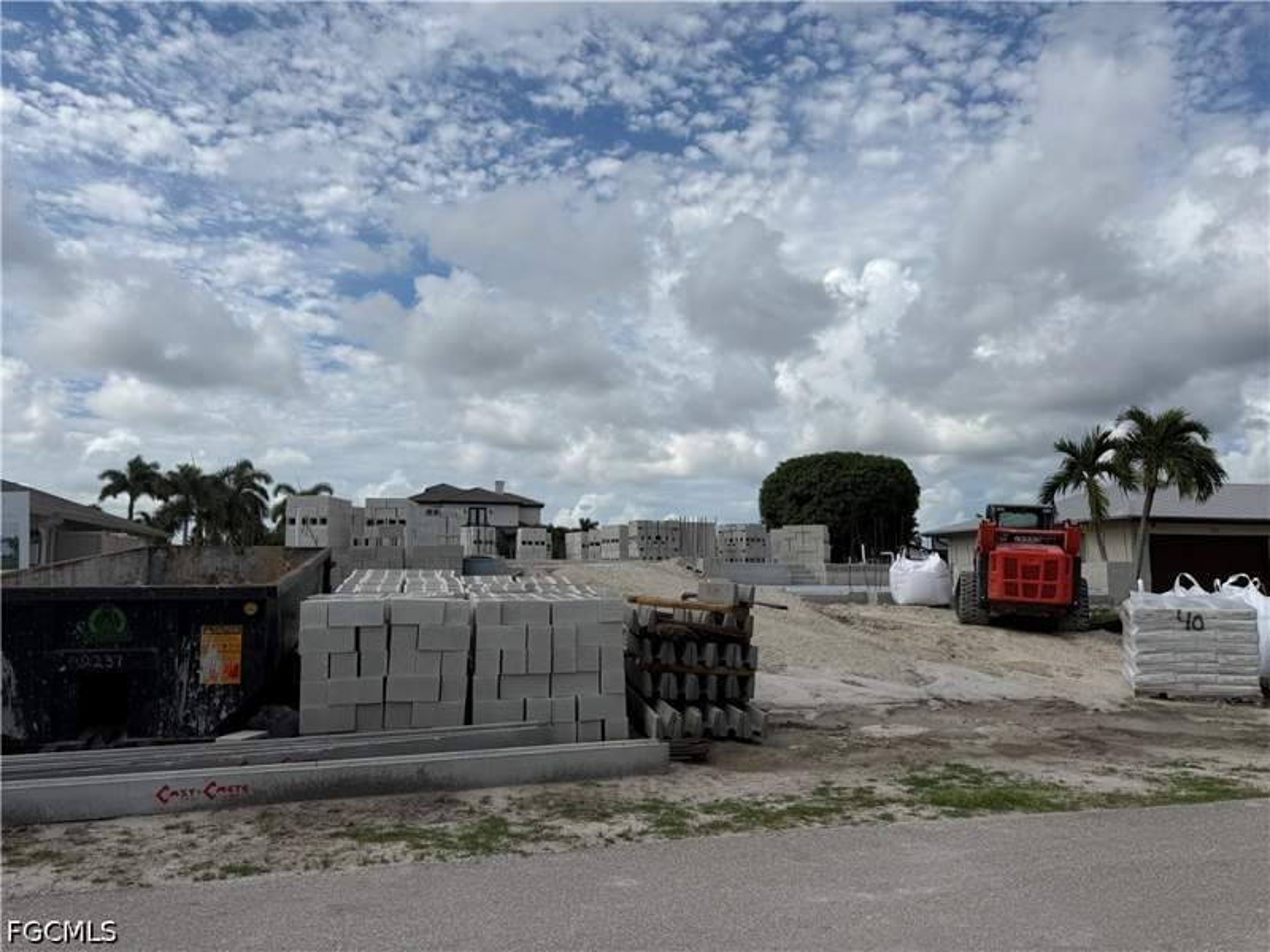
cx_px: 635
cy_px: 476
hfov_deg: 71.6
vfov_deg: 56.8
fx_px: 881
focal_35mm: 24
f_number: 1.78
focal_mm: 6.76
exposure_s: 1/10309
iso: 80
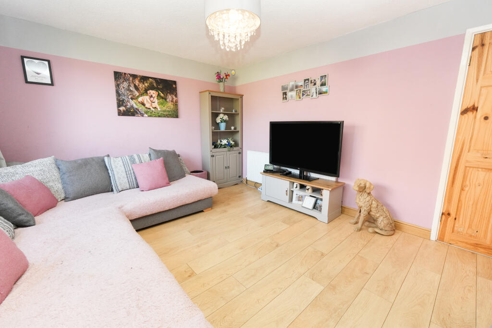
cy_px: 164
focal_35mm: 15
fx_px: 205
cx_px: 246
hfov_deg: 100.4
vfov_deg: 77.3
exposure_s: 1/160
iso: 1250
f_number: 4
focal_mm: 10
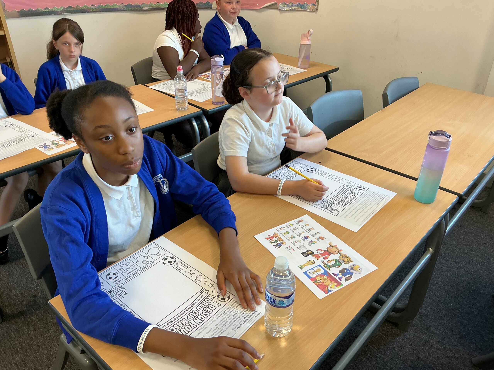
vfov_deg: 48.2
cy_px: 185
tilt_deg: -30.7
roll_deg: -0.1
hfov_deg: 61.7
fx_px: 414
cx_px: 247
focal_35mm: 29
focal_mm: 3
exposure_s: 1/60
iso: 64
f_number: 1.8
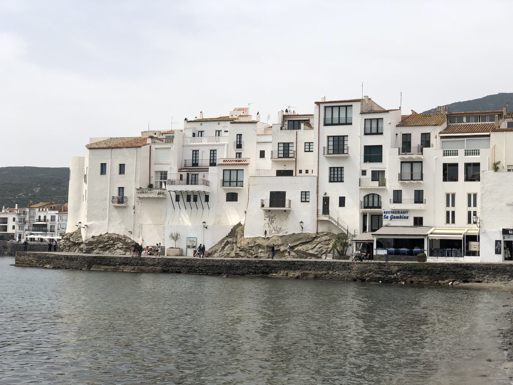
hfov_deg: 36.8
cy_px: 192
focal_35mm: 52
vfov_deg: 28.0
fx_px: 771
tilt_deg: +5.3
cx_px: 256
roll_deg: -0.3
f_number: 2.4
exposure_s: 1/1919
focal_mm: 6
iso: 16
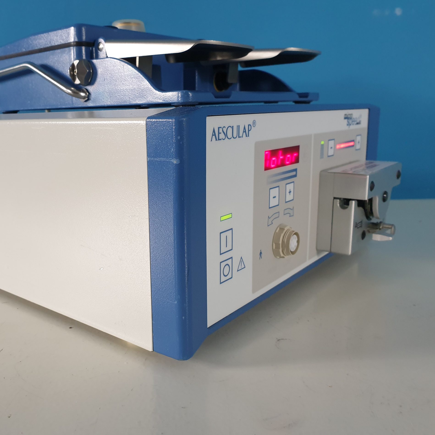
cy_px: 215
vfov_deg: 52.5
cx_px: 154
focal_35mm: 31
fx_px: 441
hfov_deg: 51.8
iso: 250
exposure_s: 1/50
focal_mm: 4.3
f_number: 2.4
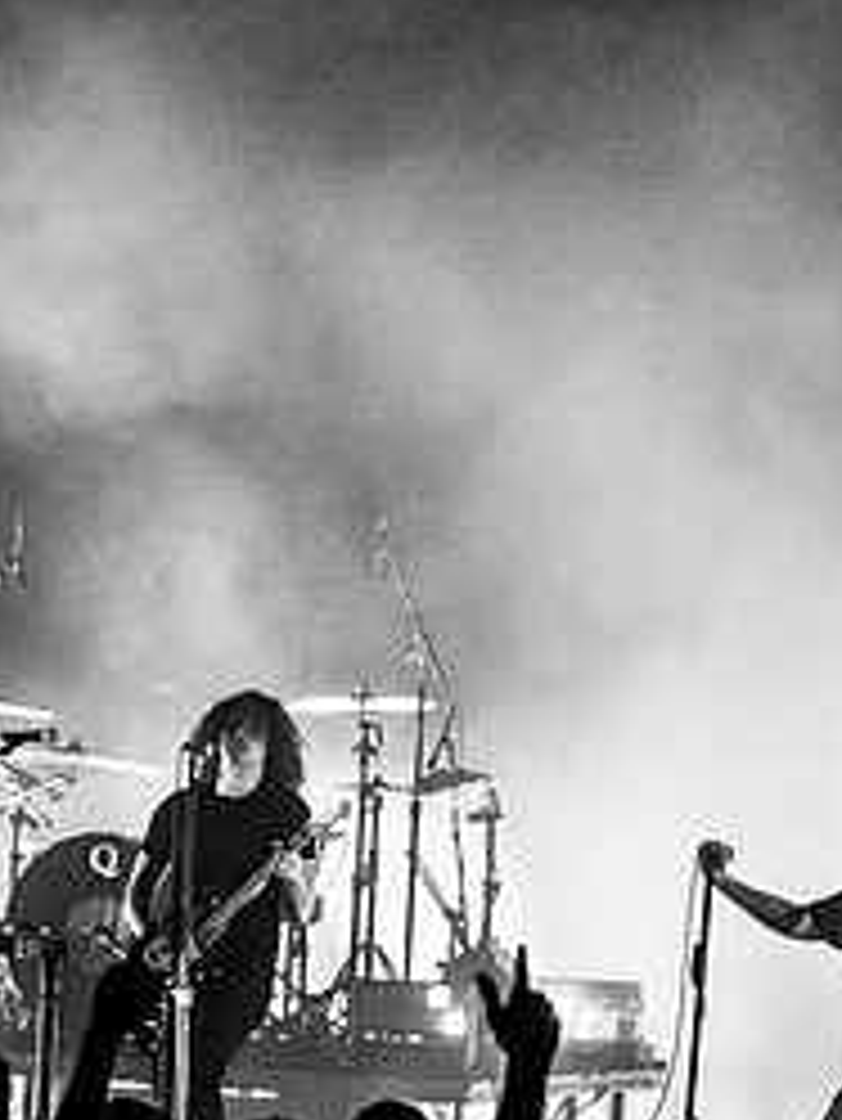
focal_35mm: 217
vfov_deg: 9.1
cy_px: 785
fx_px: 7032
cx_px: 607
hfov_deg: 6.8
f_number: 4
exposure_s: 1/320
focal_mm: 80
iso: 3200
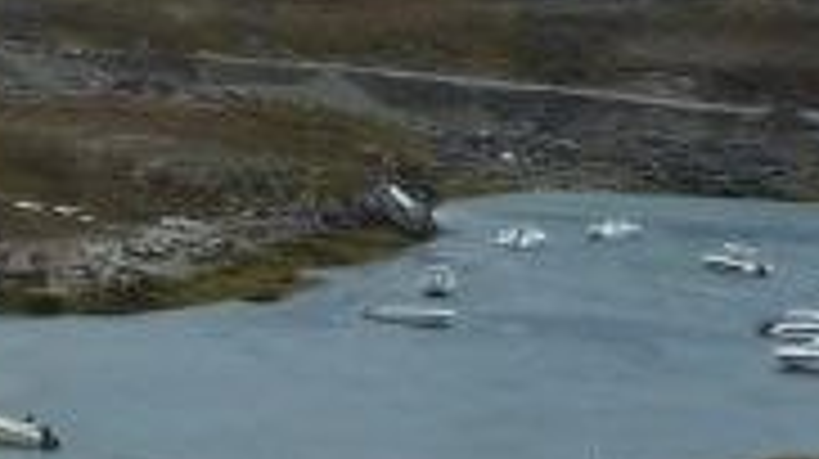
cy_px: -256
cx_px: -860
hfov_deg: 14.5
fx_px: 2604
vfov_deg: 9.7
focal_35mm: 120
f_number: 4
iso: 125
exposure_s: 1/320
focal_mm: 4.1
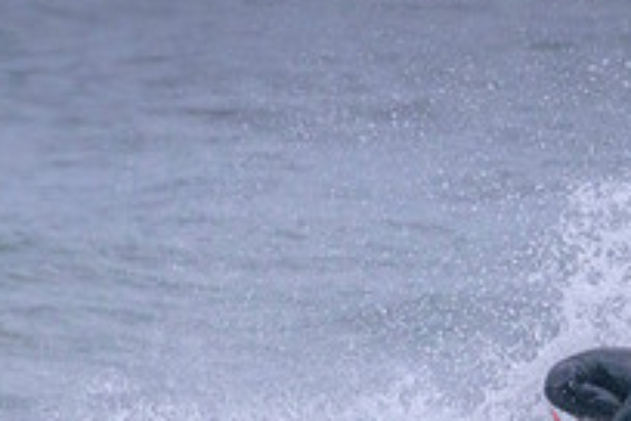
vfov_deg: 0.6
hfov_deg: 0.9
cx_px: 510
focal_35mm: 2279
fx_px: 39943
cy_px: 503
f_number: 11
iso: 3600
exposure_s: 1/2000
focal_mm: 800
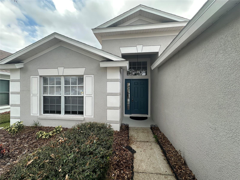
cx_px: 120
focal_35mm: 14
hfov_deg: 102.1
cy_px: 90
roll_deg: -0.4
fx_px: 97
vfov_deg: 85.7
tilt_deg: +1.2
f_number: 2.2
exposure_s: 1/331
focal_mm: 2.22
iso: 40
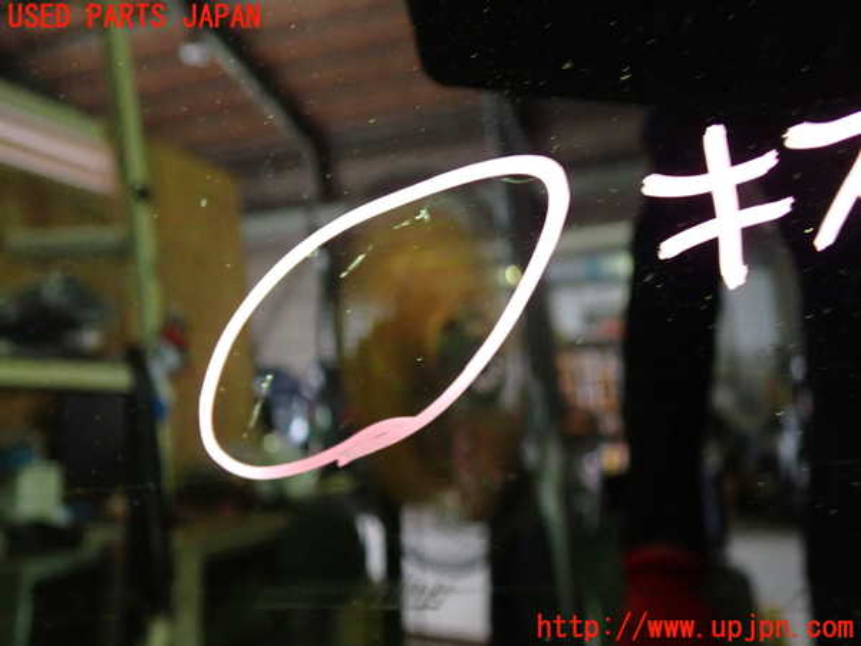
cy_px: 323
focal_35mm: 30
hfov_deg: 60.0
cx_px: 430
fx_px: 746
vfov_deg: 46.8
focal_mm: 5.4
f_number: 2.3
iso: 800
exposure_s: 1/13
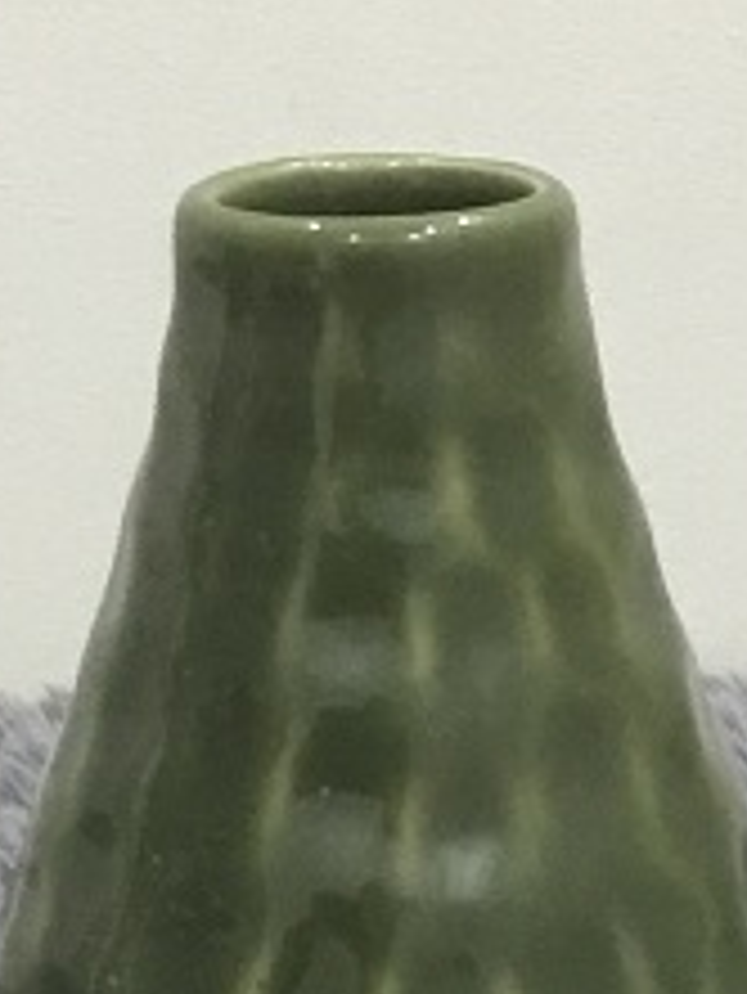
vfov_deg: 11.7
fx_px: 4829
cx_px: 446
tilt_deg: -17.1
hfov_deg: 8.8
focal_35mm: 168
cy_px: 850
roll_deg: +1.1
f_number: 2.4
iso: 125
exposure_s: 1/33
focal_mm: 3.3
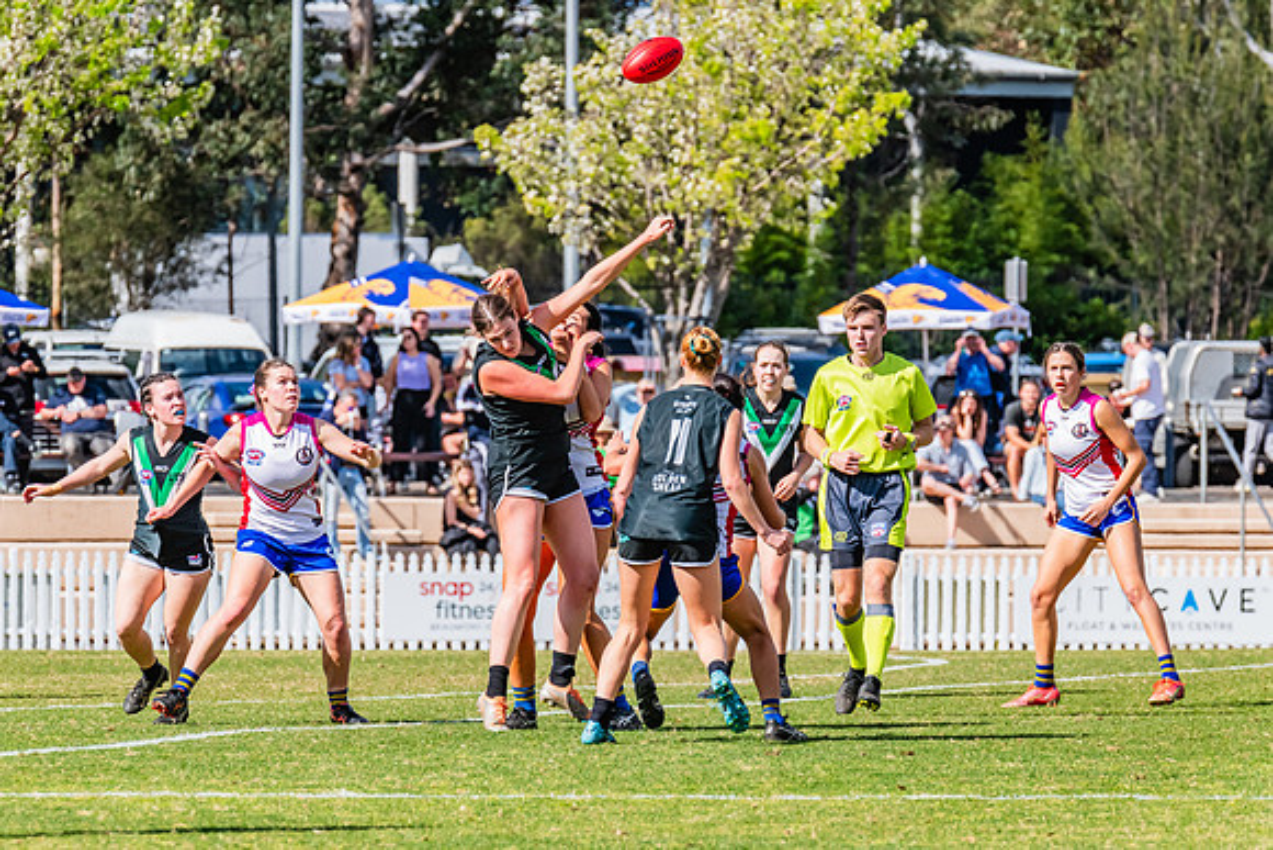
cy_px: 453
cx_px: 520
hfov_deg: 4.8
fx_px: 15320
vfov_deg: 3.2
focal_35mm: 433
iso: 800
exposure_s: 1/1250
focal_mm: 360
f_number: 11
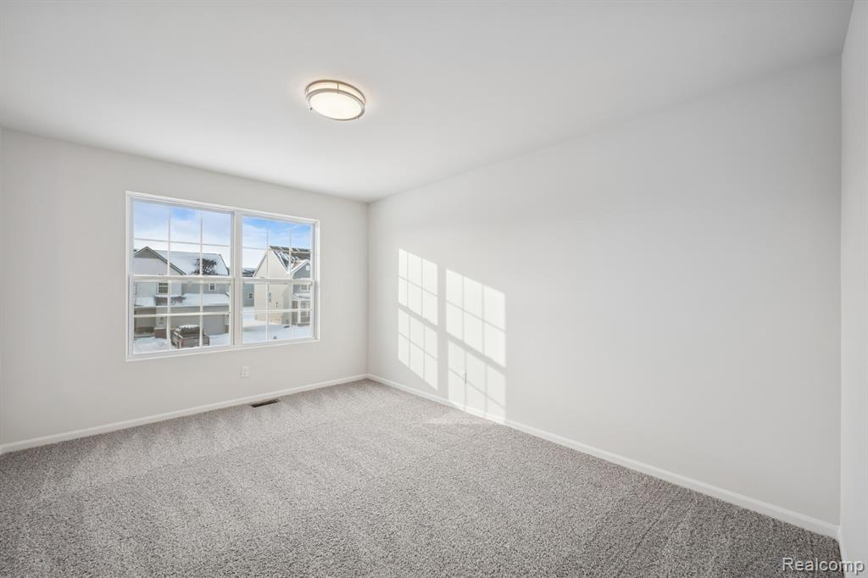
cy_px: 289
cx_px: 434
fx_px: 337
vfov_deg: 81.2
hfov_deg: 104.3
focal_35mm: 14
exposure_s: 1/6
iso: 50
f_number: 9
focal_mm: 14
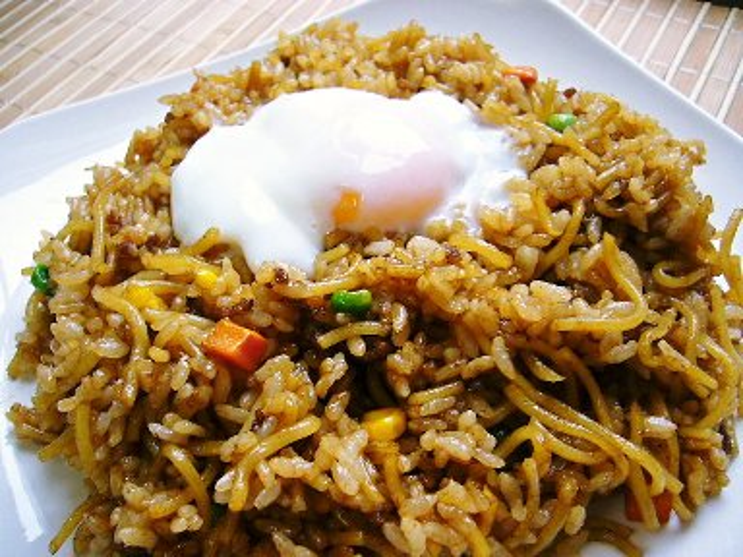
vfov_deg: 40.7
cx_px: 372
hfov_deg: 52.6
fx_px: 751
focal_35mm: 35
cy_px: 278
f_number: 2.8
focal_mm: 5.8
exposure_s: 1/40
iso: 80
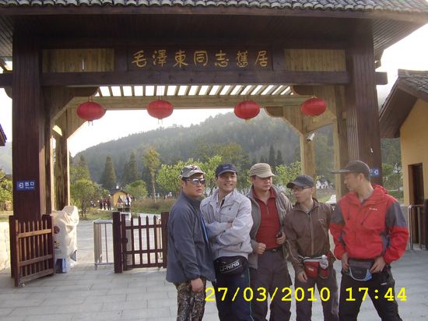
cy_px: 160
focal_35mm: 30
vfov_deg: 46.8
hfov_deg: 60.0
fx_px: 371
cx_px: 214
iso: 71
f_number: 2.9
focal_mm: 5.8
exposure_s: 1/148
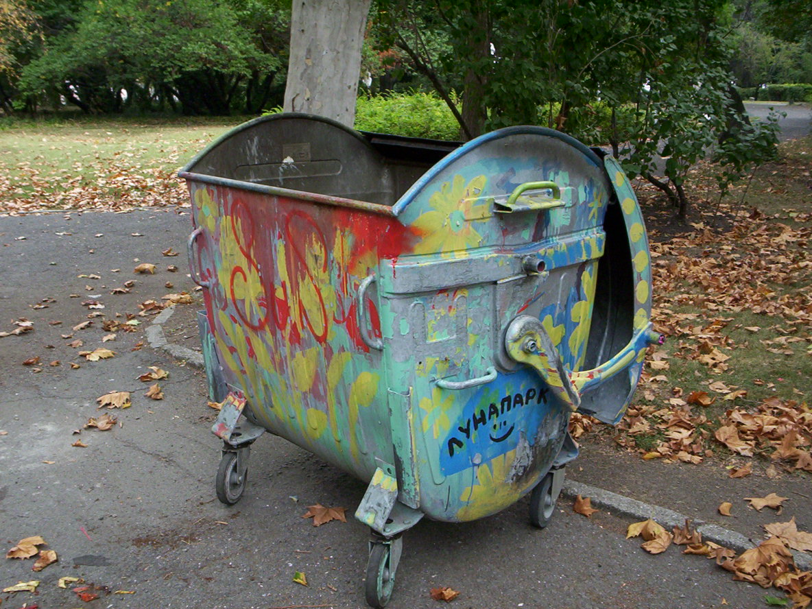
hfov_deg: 49.0
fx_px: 891
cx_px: 406
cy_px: 304
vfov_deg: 37.7
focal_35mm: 38
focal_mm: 4.99
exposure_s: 1/117
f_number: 4.5
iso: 100
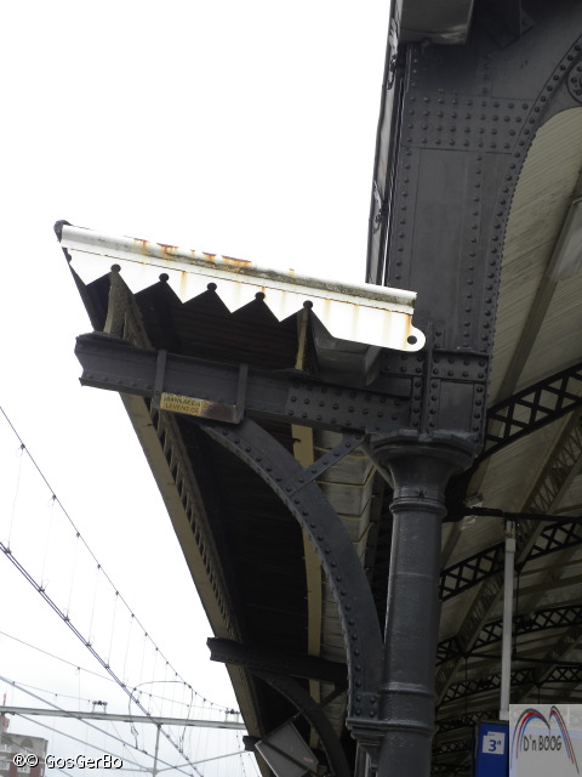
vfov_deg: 23.0
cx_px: 291
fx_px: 1905
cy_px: 388
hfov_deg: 17.4
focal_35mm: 85
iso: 64
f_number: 4.5
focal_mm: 15.1
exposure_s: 1/174
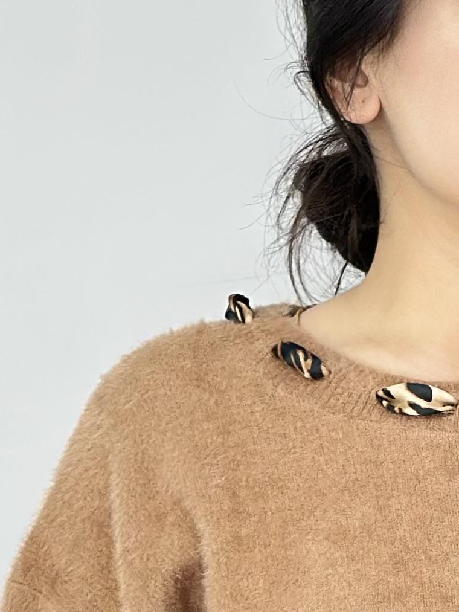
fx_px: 3376
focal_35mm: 191
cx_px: 568
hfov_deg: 7.7
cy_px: 525
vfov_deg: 10.3
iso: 100
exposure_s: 1/100
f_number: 1.78
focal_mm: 6.86
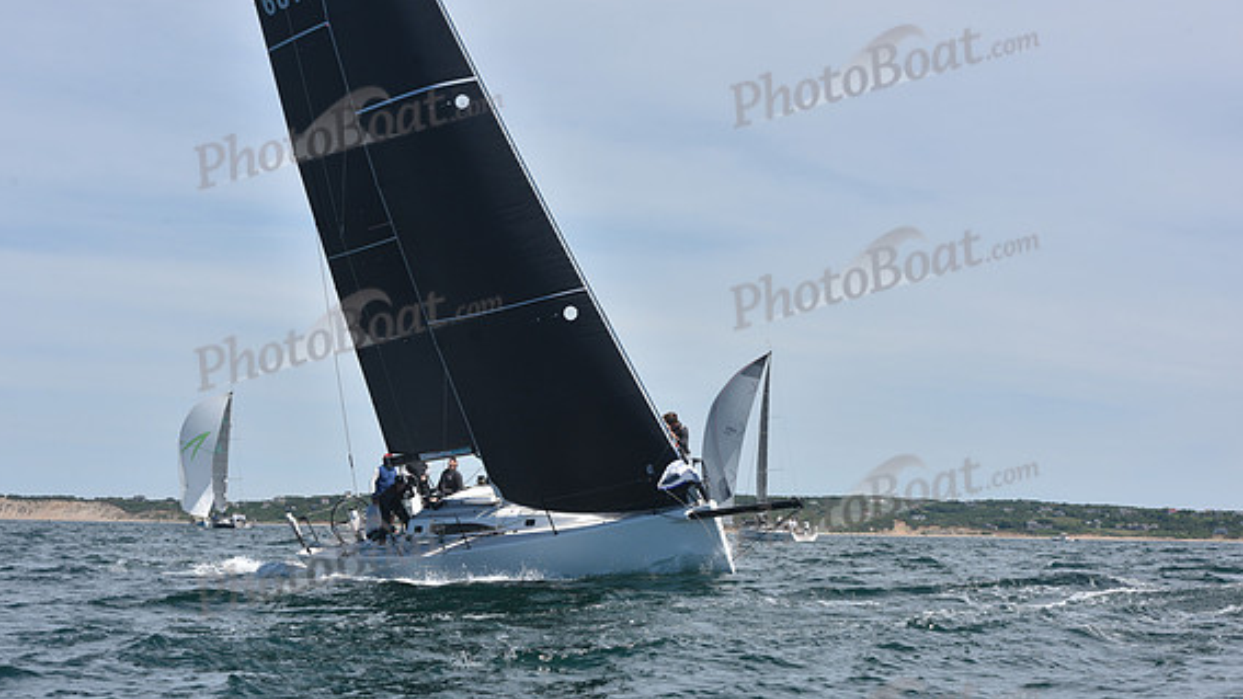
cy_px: 417
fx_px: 2472
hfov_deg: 28.2
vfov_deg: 16.1
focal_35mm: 75
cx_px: 618
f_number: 11
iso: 250
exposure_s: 1/800
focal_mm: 70
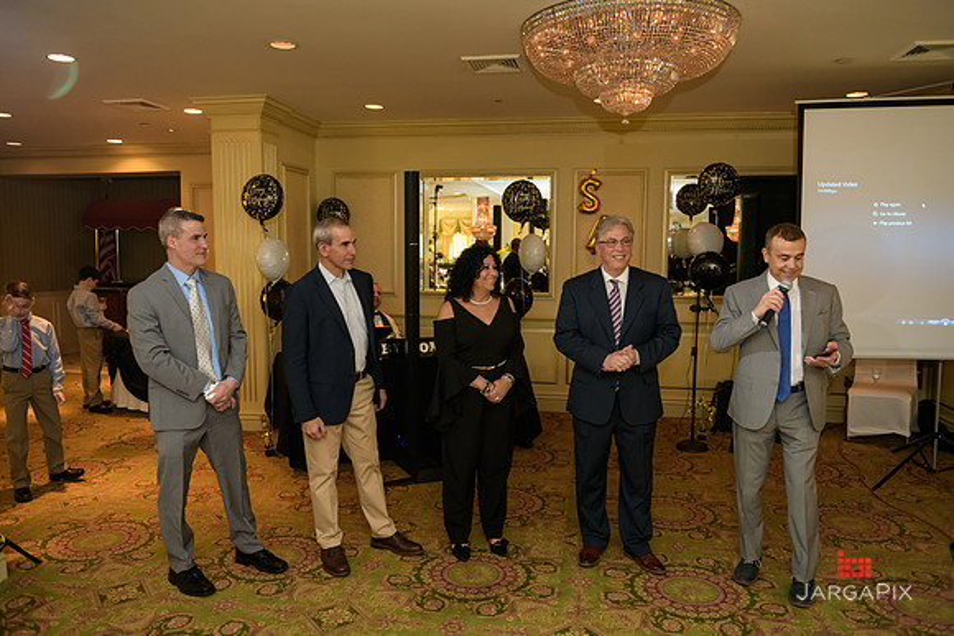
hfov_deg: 67.4
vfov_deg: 48.0
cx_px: 477
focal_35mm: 27
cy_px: 318
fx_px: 716
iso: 1000
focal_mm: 27
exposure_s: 1/125
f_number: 3.2
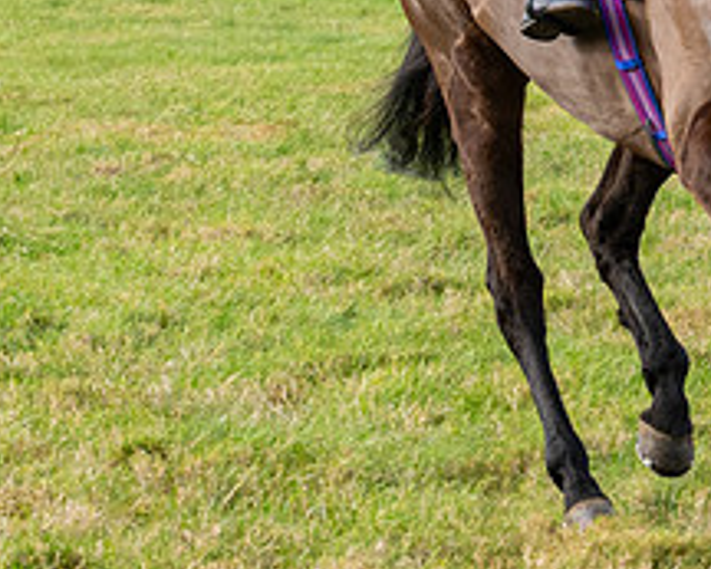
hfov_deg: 5.1
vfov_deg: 4.1
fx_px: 7937
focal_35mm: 377
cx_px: 1056
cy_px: -155
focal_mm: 74
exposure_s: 1/800
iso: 800
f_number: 5
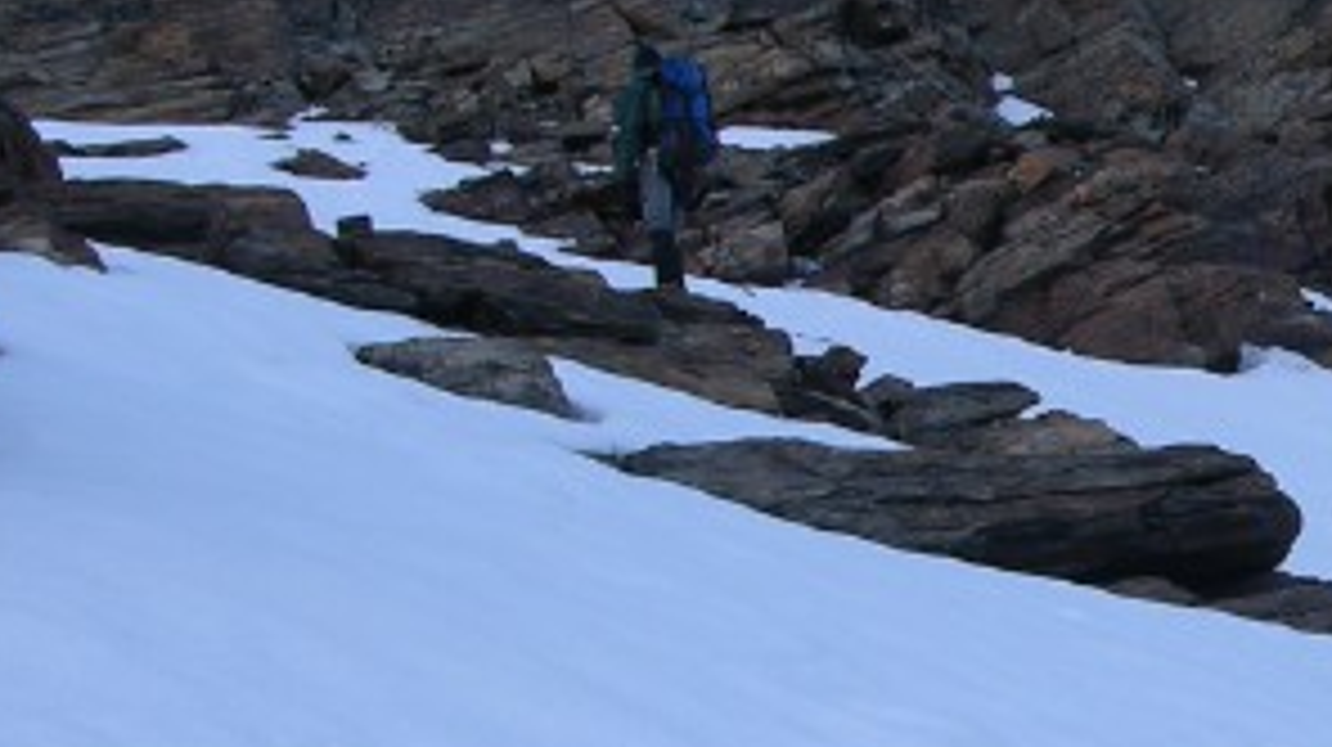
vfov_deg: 9.1
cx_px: 1526
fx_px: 4659
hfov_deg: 15.8
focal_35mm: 132
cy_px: 598
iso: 50
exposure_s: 1/111
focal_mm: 8.9
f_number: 4.5
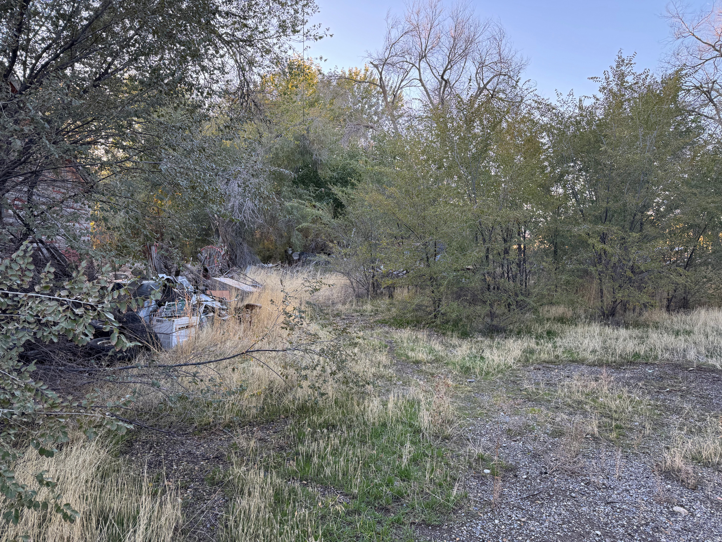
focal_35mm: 24
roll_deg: +1.0
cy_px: 271
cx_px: 361
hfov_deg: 71.6
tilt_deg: -2.9
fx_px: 501
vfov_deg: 56.8
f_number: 1.78
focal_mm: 6.76
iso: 100
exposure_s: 1/164
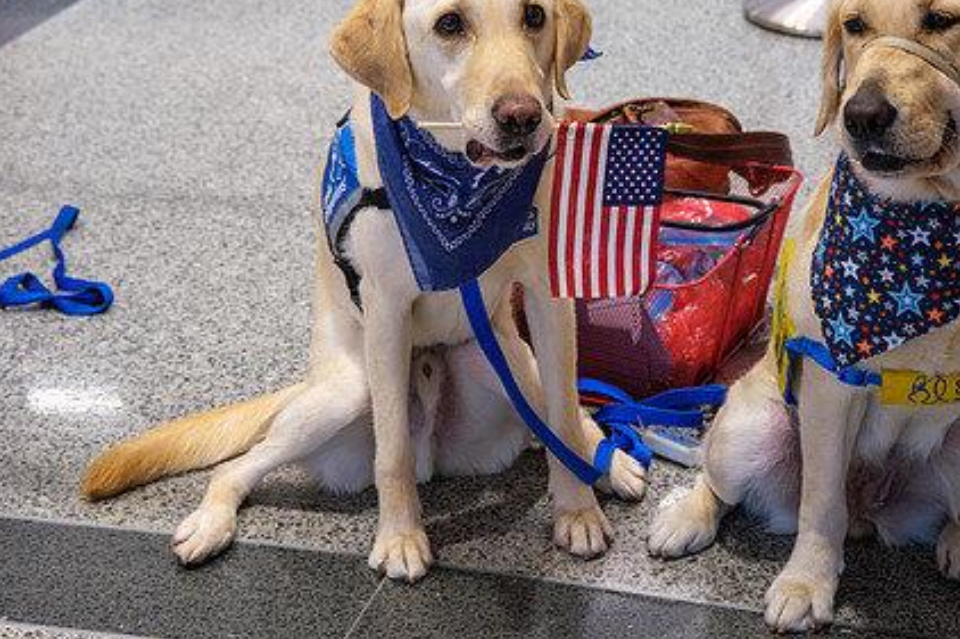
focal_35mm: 88
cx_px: 530
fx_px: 2346
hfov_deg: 23.1
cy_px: 206
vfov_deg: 15.5
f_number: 4
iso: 640
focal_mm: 42.9
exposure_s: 1/40
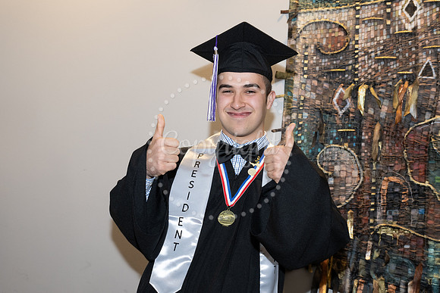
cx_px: 200
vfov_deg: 25.0
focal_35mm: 54
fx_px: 661
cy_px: 162
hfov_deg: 36.8
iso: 1000
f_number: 5
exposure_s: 1/125
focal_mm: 48
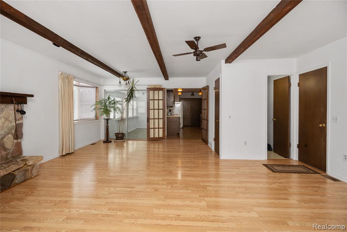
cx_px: 174
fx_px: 164
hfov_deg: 93.3
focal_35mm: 17
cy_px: 116
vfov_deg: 70.5
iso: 320
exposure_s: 1/40
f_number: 8
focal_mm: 17
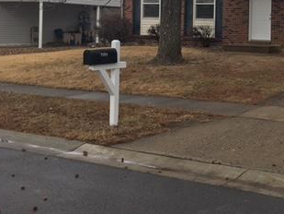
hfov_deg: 29.9
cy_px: 26
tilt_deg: -0.5
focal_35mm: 60
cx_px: 287
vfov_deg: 23.8
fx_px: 492
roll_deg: -1.8
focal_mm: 4.15
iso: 25
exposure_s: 1/591
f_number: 2.2
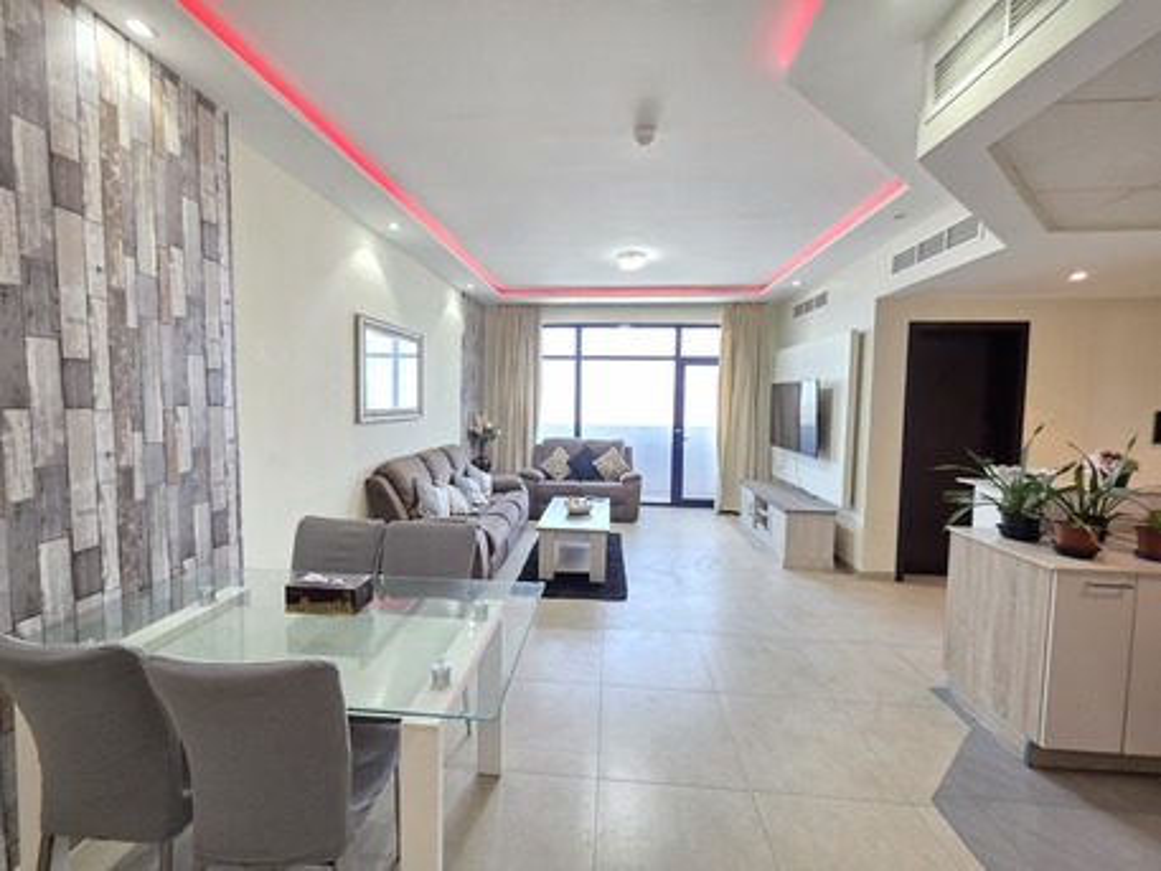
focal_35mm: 13
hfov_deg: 106.2
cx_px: 580
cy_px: 436
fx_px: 436
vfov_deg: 89.9
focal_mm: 2.2
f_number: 1.9
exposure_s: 1/50
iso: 200
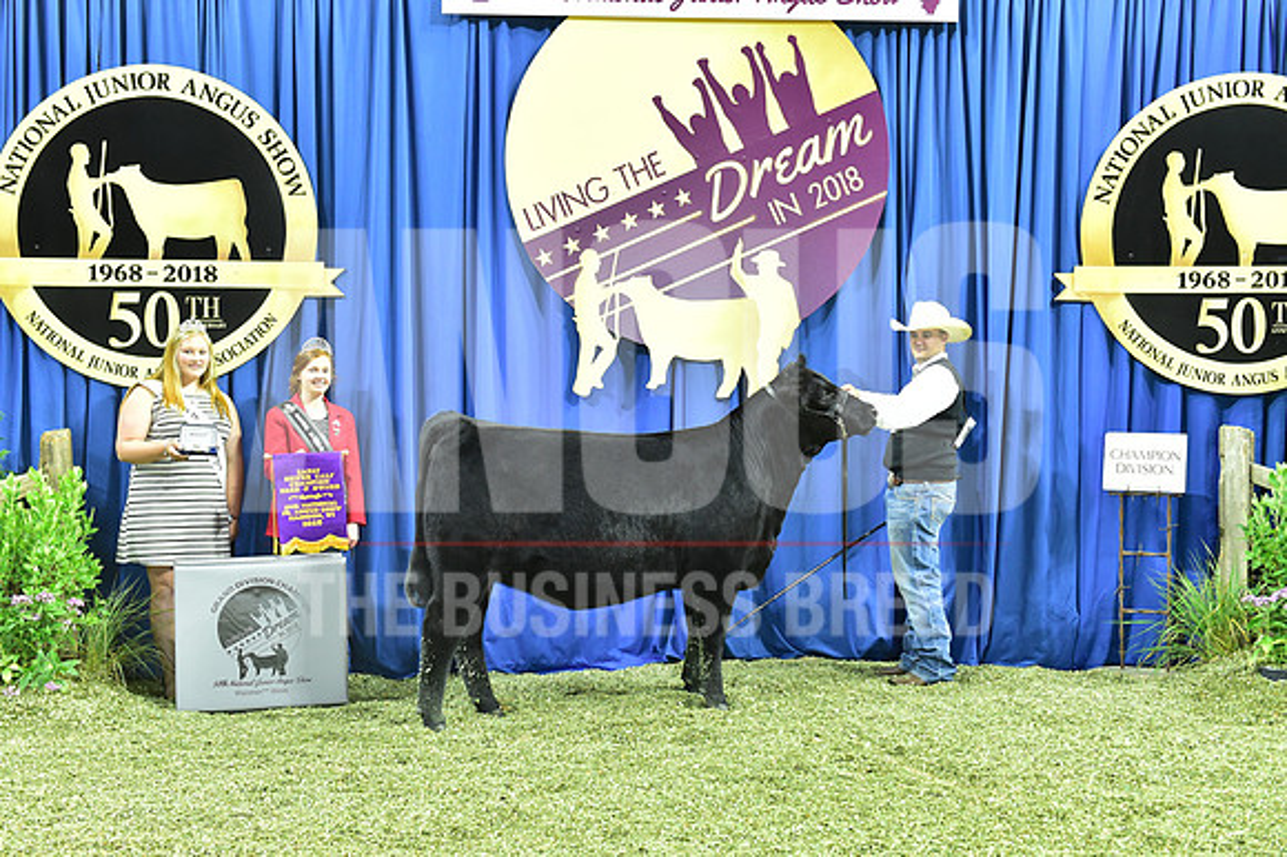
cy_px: 428
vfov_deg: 28.0
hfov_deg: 41.1
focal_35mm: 48
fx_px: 1715
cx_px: 644
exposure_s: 1/160
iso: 3200
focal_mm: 48
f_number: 5
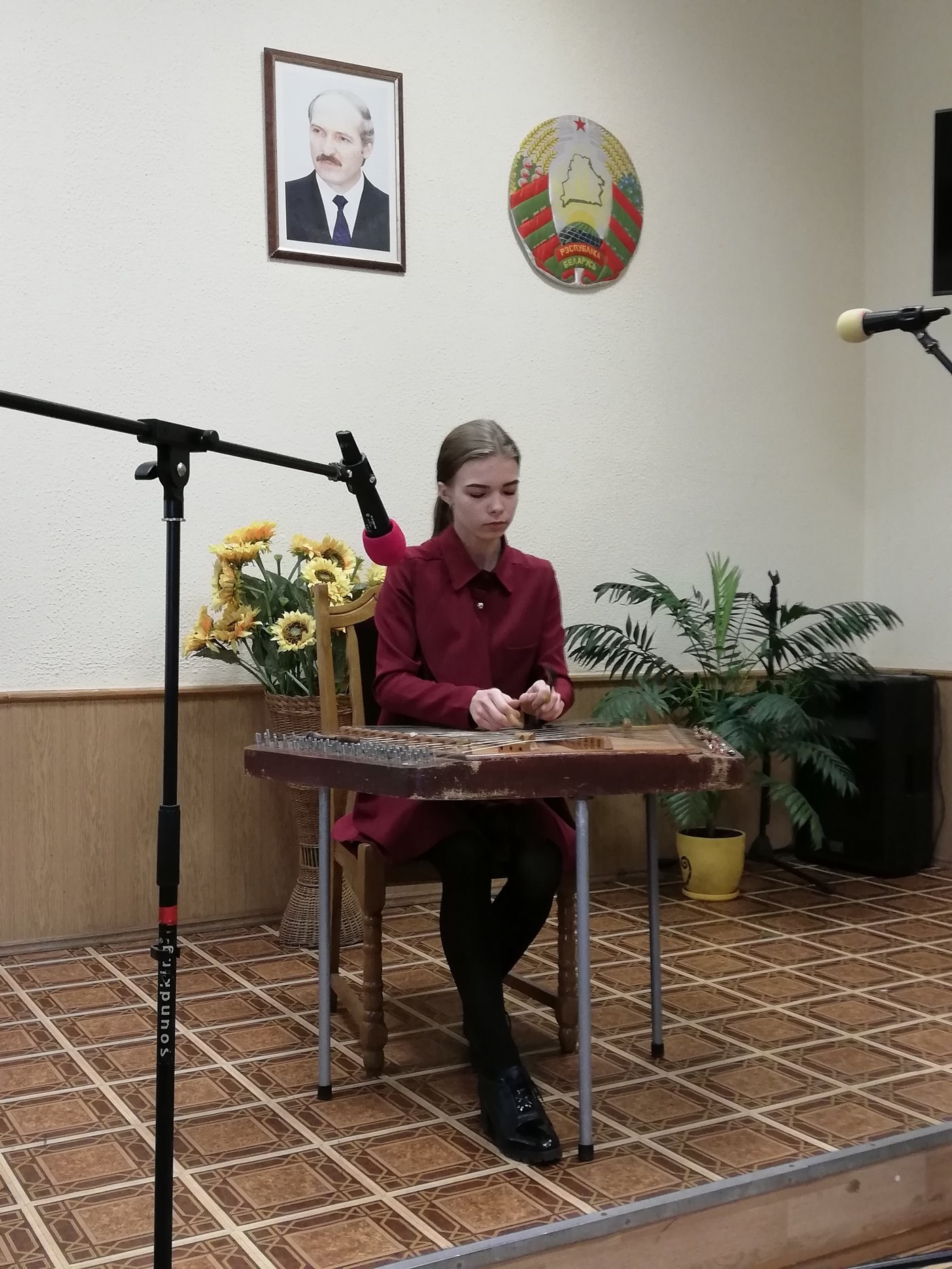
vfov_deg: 49.0
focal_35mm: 38
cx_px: 476
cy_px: 634
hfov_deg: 37.7
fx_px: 1394
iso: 250
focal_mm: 3.81
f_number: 2.2
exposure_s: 1/33.3
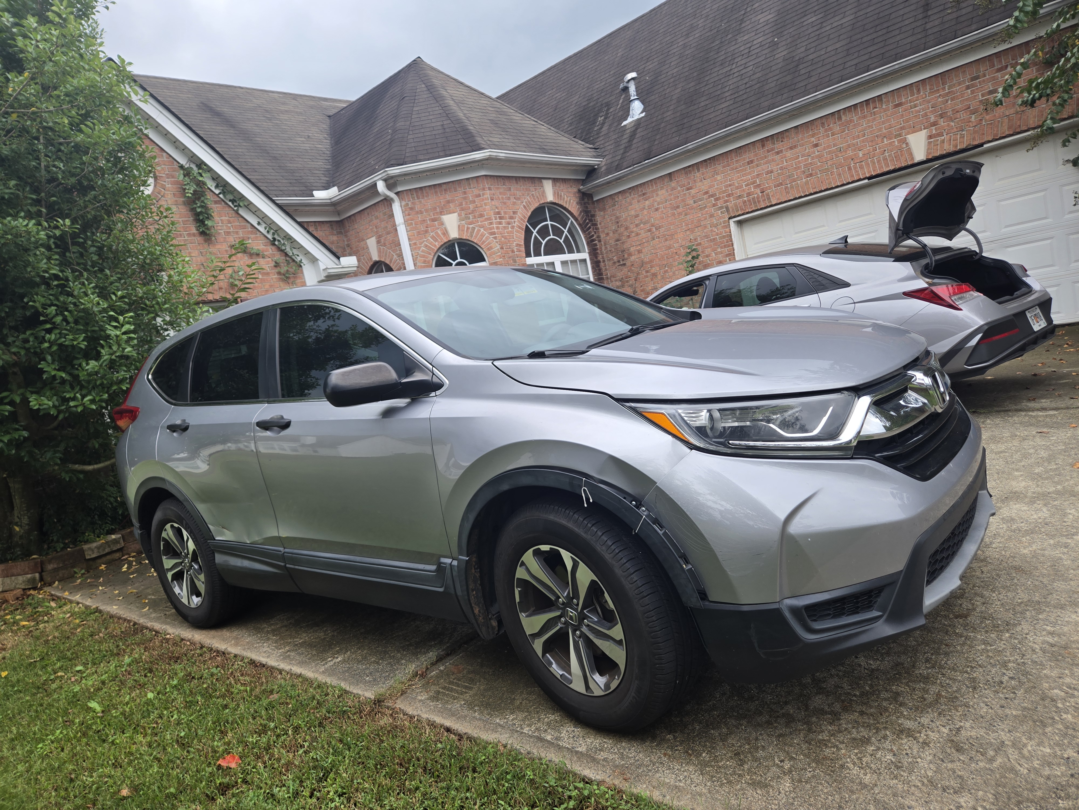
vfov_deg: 58.9
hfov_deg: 73.9
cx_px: 540
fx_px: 717
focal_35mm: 23
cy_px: 405
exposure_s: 1/291
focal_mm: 5.4
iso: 25
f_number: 1.8
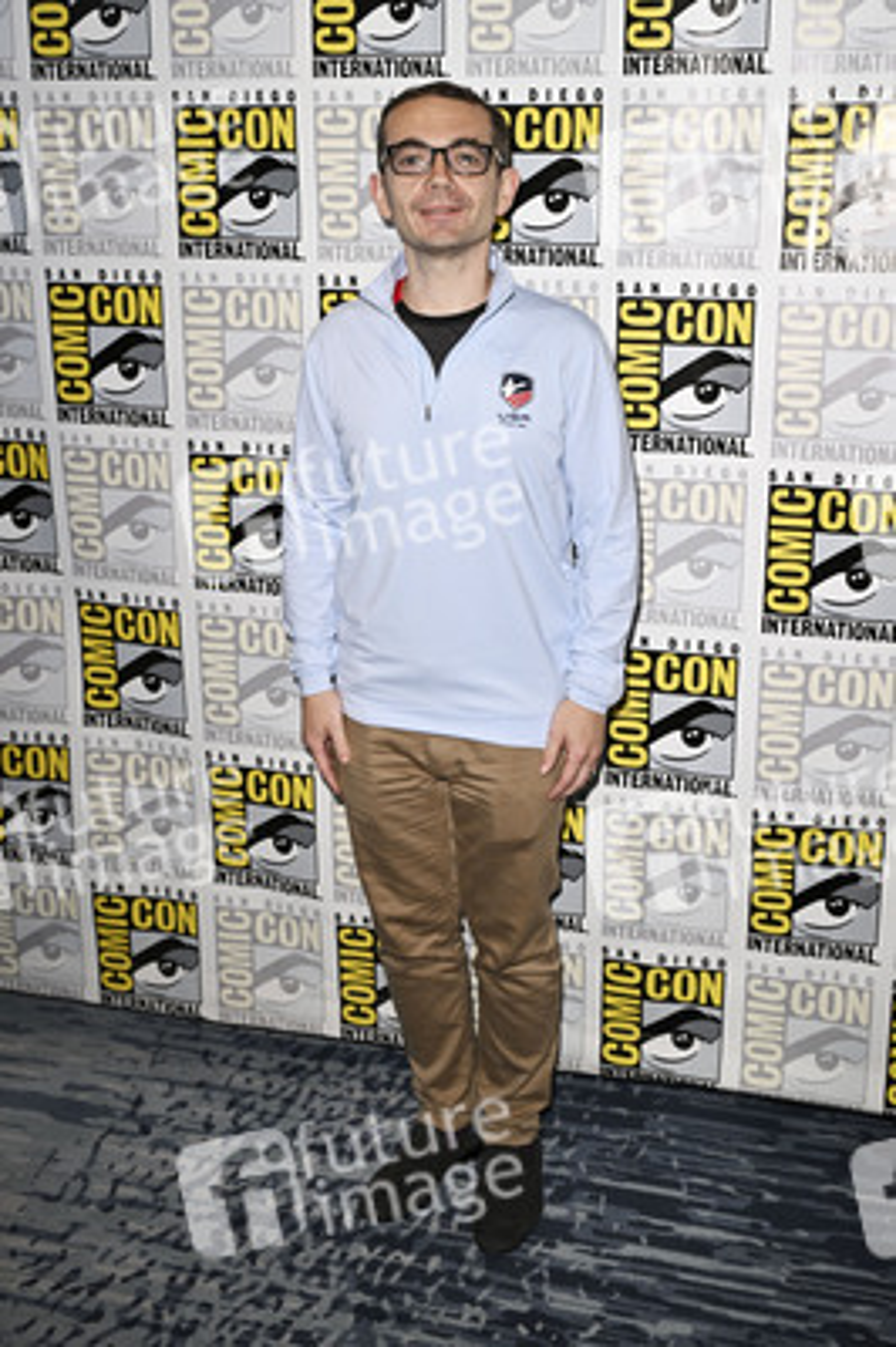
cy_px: 674
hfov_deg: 35.0
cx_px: 448
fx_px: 1421
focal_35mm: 38
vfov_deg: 50.7
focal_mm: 38
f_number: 5.6
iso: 1250
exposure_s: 1/250
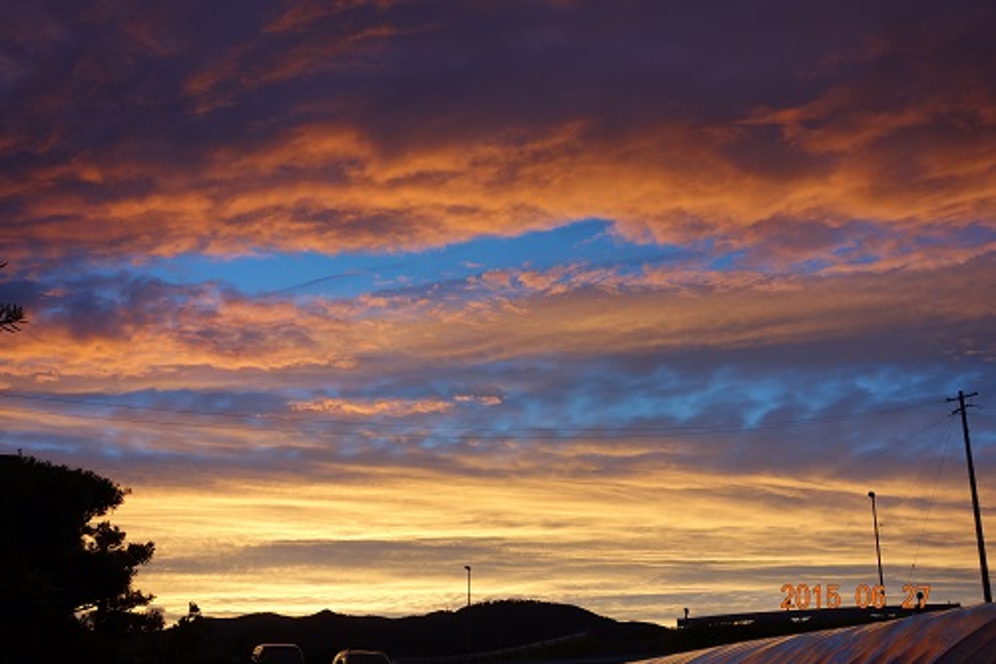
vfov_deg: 31.9
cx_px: 498
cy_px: 332
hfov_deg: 46.4
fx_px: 1162
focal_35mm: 42
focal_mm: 15.45
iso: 160
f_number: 3.5
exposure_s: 1/125
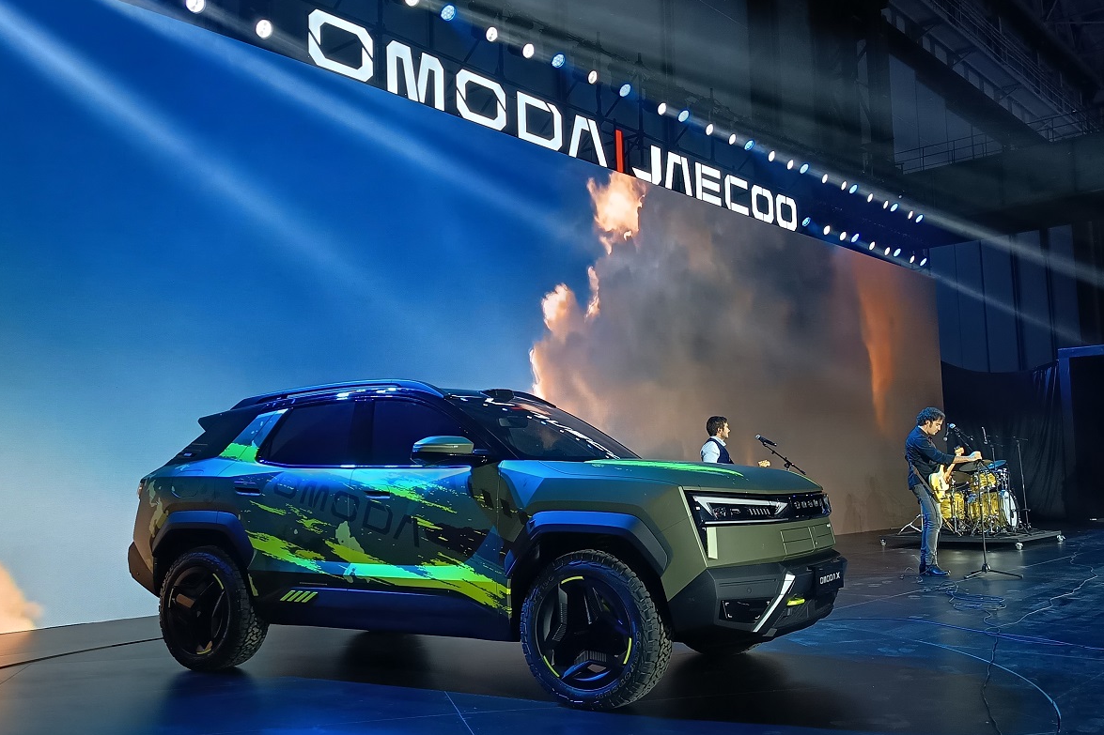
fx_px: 1042
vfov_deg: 38.9
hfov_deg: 55.8
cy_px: 372
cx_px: 543
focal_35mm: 34
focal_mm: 5.24
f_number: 1.7
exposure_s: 1/50
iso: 382
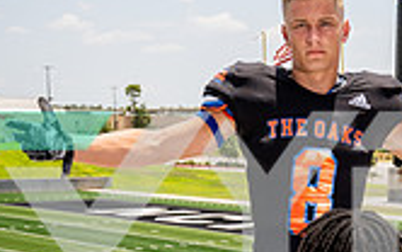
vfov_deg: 13.7
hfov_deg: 22.4
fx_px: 998
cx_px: 329
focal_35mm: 91
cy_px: 359
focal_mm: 33
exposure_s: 1/250
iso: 100
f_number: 7.1
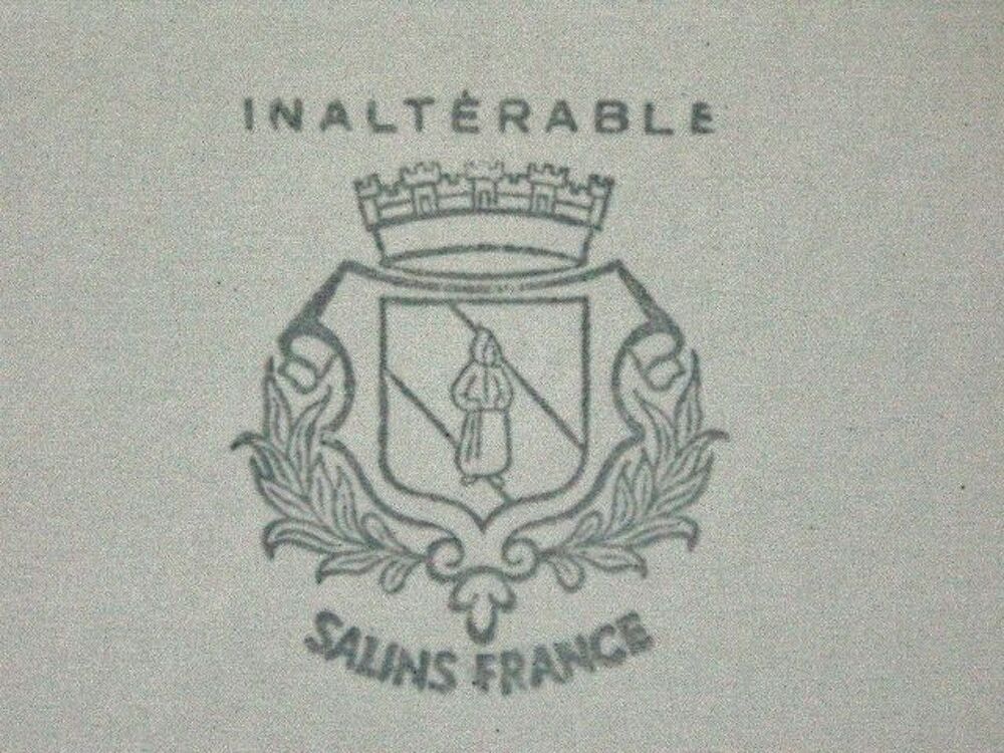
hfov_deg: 9.9
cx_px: 502
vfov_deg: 7.4
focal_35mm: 200
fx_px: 5801
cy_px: 376
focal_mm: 50.69
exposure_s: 1/320
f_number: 5
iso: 400
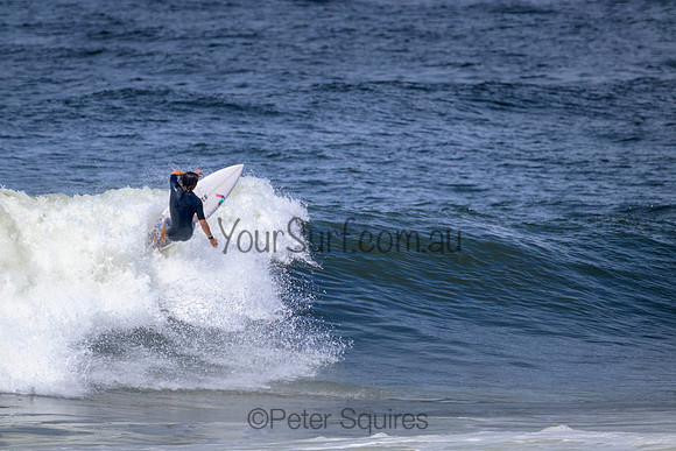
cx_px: 338
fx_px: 15025
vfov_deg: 1.7
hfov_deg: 2.6
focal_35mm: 800
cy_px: 226
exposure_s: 1/2000
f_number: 11
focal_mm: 800
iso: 640
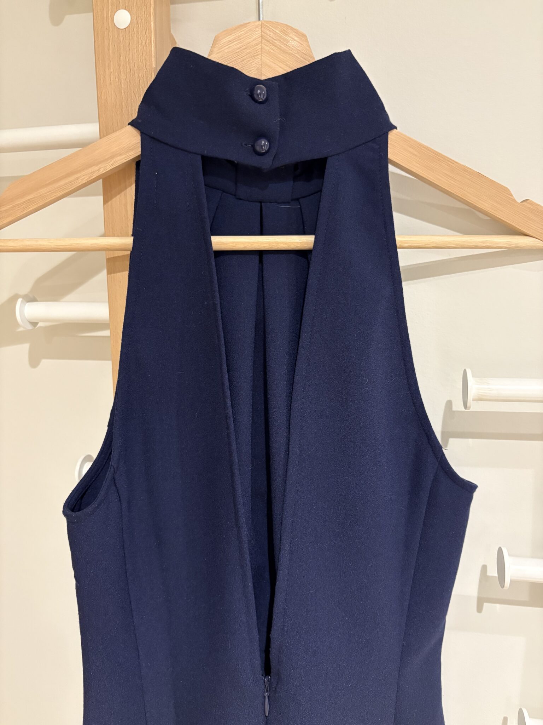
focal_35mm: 26
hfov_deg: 53.1
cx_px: 272
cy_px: 362
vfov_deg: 67.3
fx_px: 544
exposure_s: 1/30
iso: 500
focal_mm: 5.96
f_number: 1.6
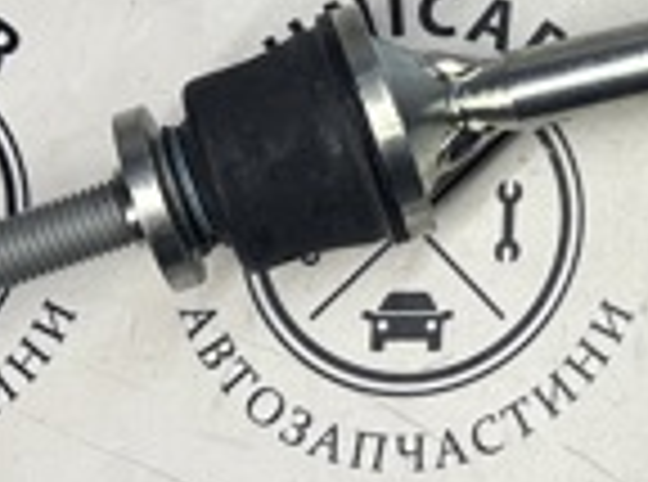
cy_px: -38
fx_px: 1996
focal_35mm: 107
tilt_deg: -82.1
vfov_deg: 13.5
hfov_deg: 16.8
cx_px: 950
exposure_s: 1/121
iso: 160
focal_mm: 6.86
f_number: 1.78
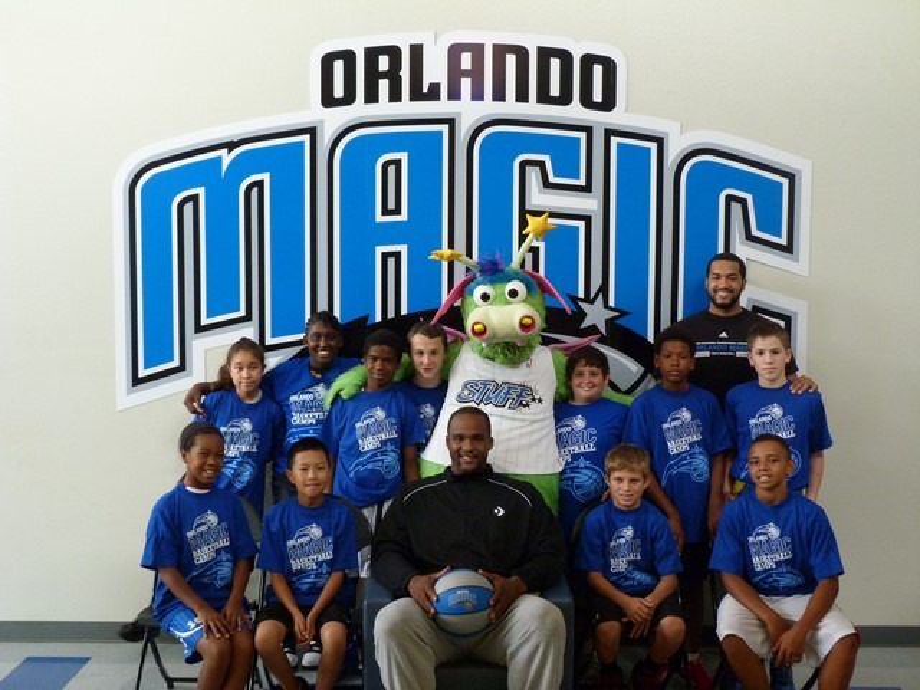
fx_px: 1037
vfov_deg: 36.8
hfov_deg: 47.9
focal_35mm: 39
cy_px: 345
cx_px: 460
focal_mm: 7.1
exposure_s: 1/60
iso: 400
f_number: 3.1
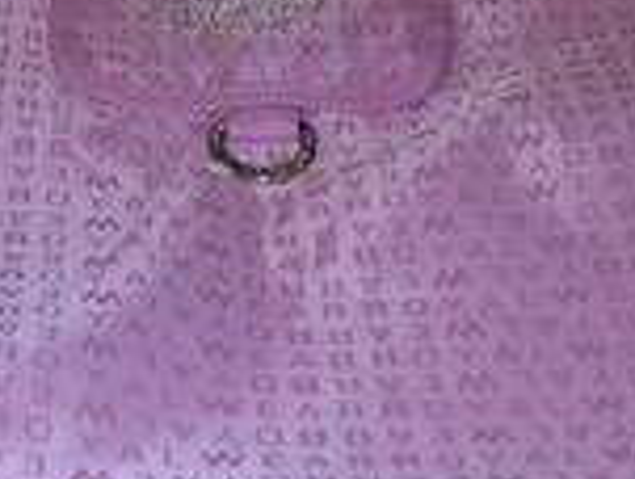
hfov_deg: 18.9
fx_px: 1894
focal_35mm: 103
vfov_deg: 14.4
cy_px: 176
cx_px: 177
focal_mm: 5.8
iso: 100
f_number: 2.8
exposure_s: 1/60.1
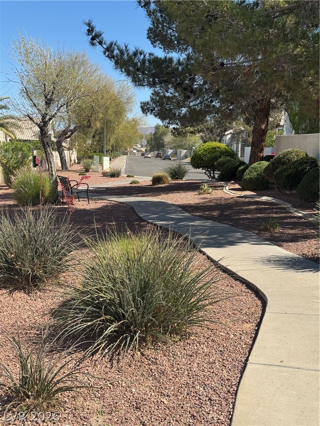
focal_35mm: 48
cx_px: 160
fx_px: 592
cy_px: 213
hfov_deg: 30.3
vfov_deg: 39.7
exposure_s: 1/3425
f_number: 1.78
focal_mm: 6.76
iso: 64
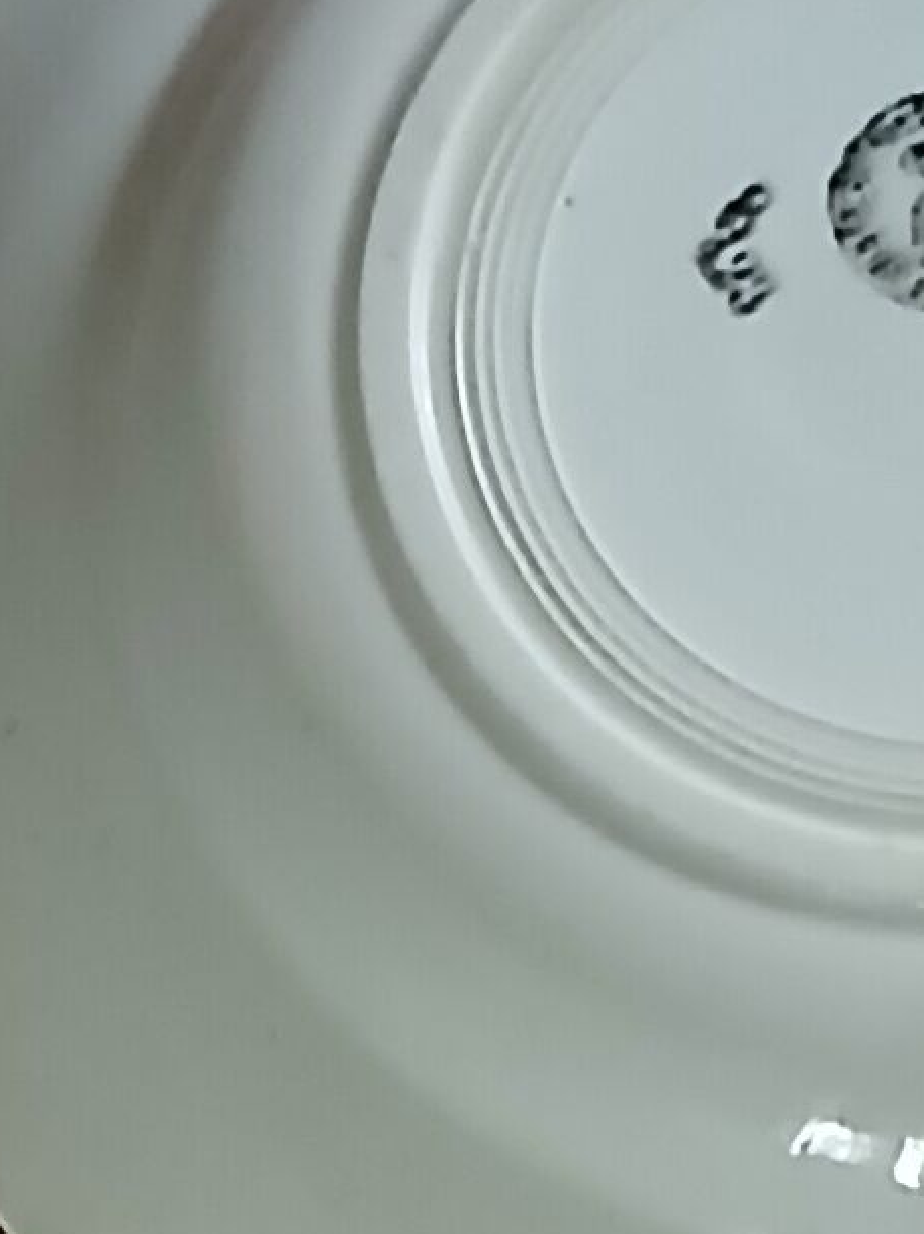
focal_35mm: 174
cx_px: 1066
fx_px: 6197
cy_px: 1847
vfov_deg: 10.9
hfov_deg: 8.4
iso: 500
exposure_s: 1/20
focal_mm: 3.98
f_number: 1.8
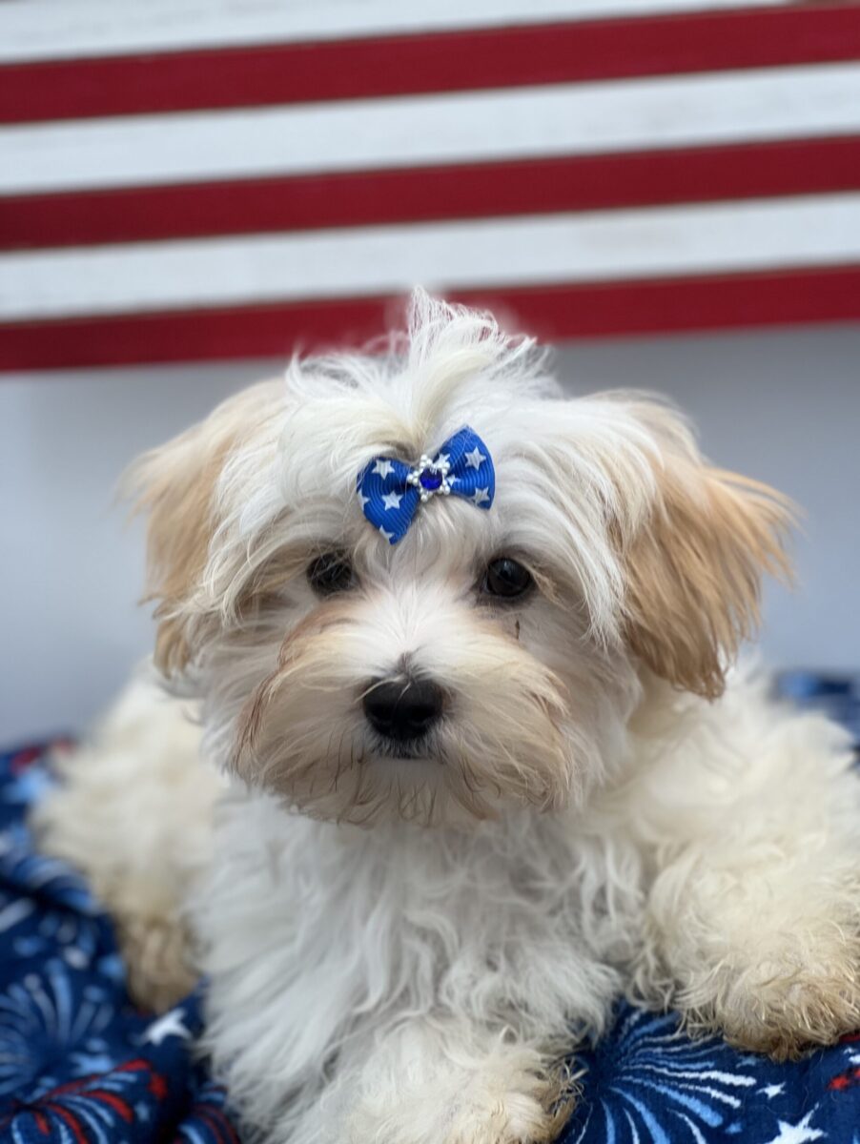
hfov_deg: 19.2
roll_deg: +3.6
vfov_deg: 25.3
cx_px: 430
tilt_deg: -18.0
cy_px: 572
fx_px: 2547
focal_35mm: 77
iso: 32
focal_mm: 9
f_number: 2.8
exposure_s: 1/121
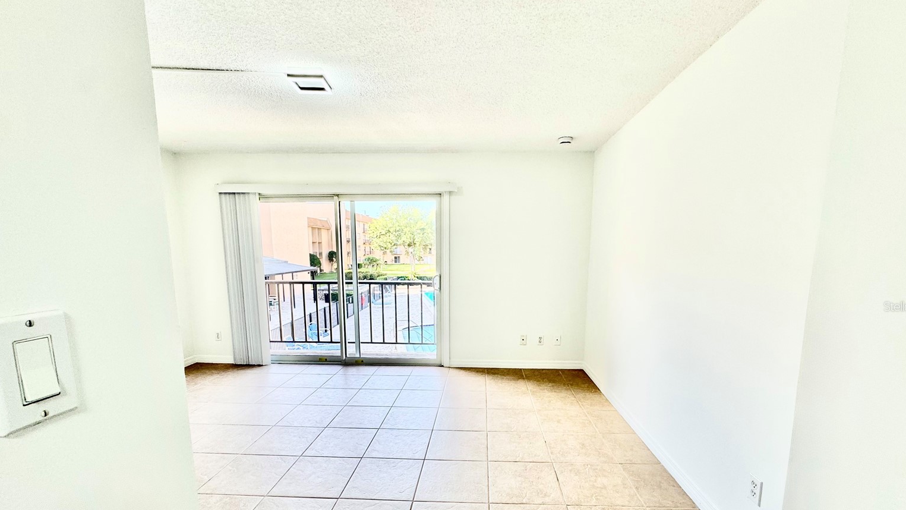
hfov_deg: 99.3
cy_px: 306
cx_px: 465
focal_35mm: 16
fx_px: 384
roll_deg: +0.1
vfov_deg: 66.4
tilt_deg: -8.9
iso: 40
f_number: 2.2
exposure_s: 1/105
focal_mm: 2.22
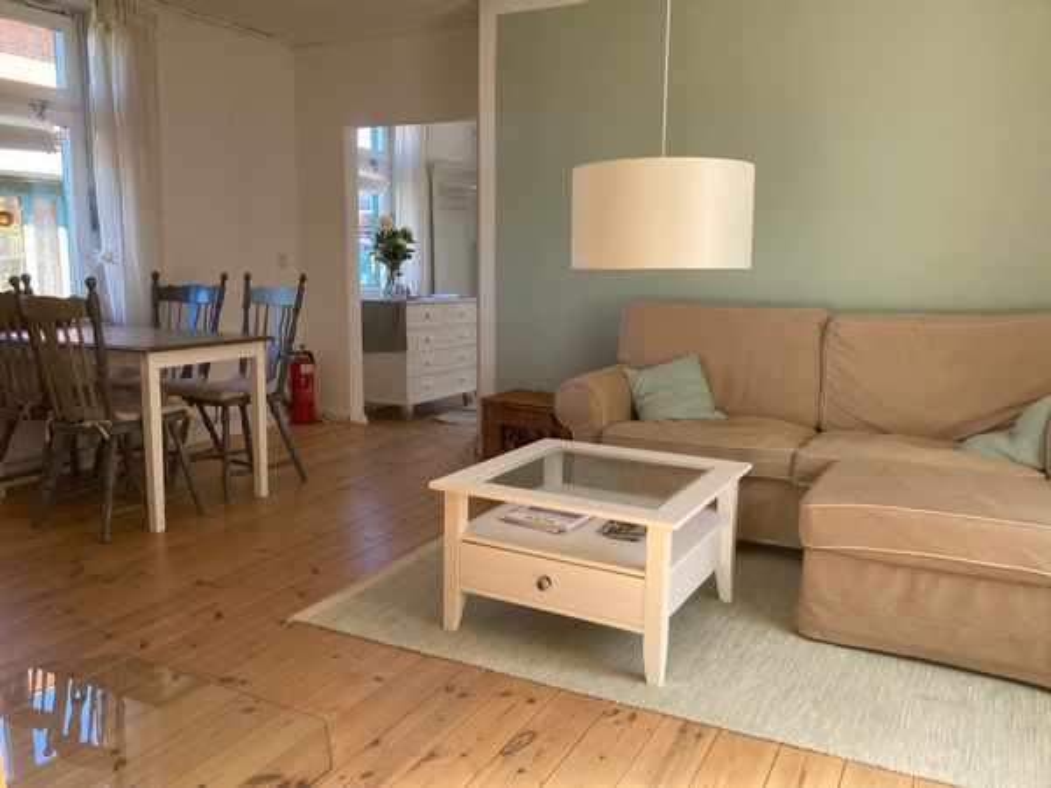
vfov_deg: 49.7
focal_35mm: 28
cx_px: 526
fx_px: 850
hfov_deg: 63.4
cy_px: 394
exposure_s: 1/121
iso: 64
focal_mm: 3.99
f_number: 1.8
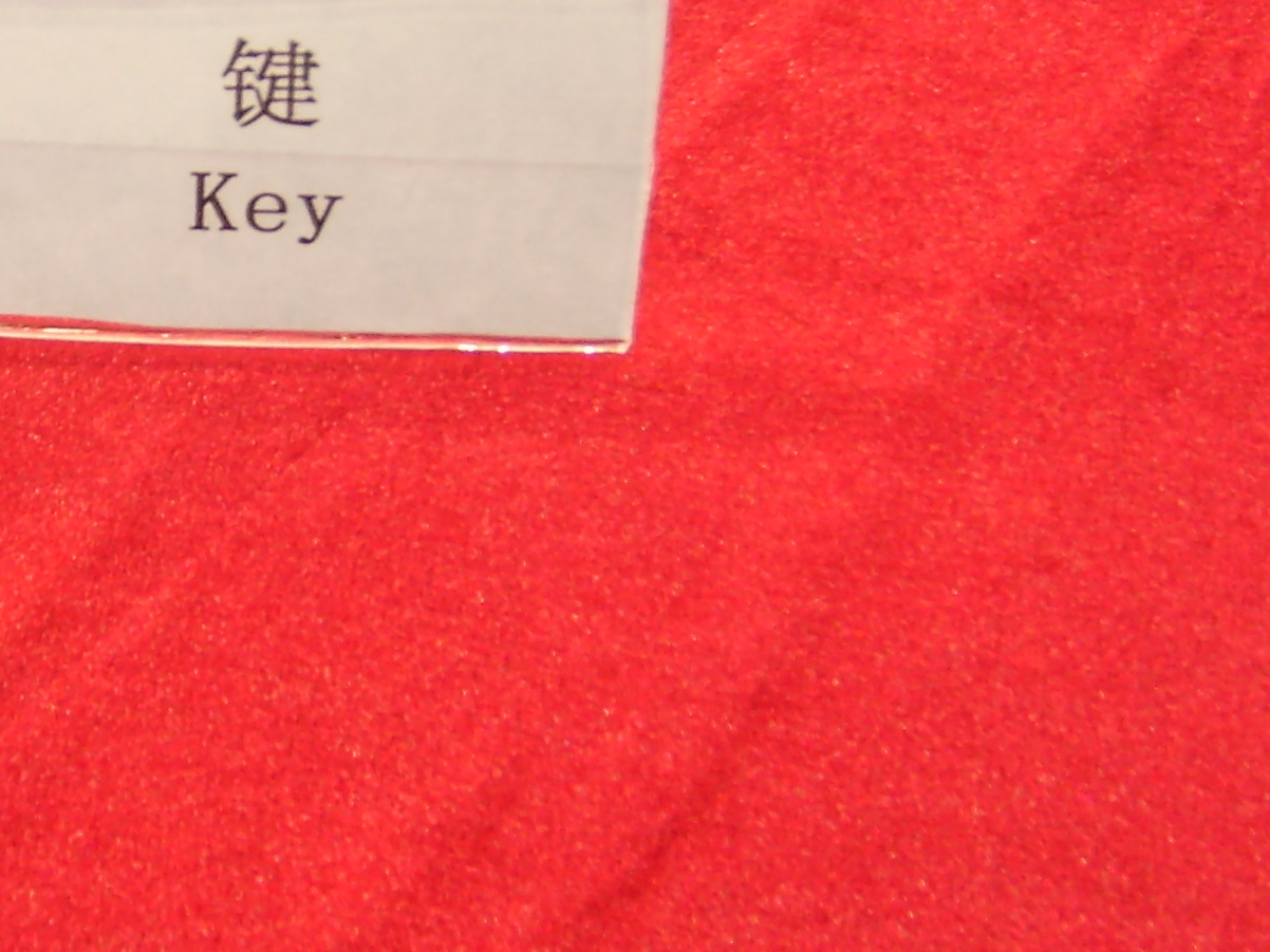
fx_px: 3008
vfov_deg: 17.9
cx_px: 64
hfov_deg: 23.1
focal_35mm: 82
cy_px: 276
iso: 139
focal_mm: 5.8
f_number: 2.8
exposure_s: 1/8
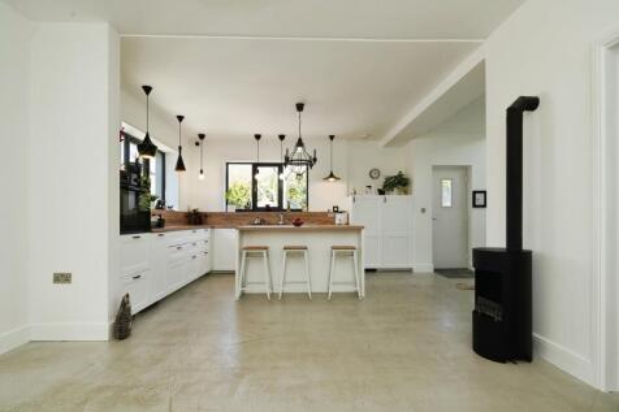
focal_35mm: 17
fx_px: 292
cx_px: 310
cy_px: 206
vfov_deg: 70.4
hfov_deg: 93.3
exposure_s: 1/100
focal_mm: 17
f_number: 9
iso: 640
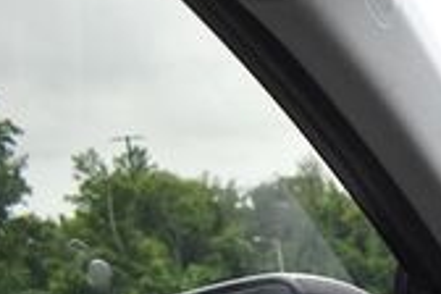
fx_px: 1262
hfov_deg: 16.2
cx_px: 827
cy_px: 476
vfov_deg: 12.5
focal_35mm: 103
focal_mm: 18
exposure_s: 1/250
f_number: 4.5
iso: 400
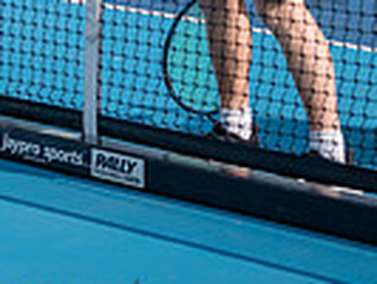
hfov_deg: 8.6
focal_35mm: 228
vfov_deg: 6.4
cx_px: 41
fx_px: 2485
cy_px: -235
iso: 320
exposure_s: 1/2500
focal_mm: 48
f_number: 4.5
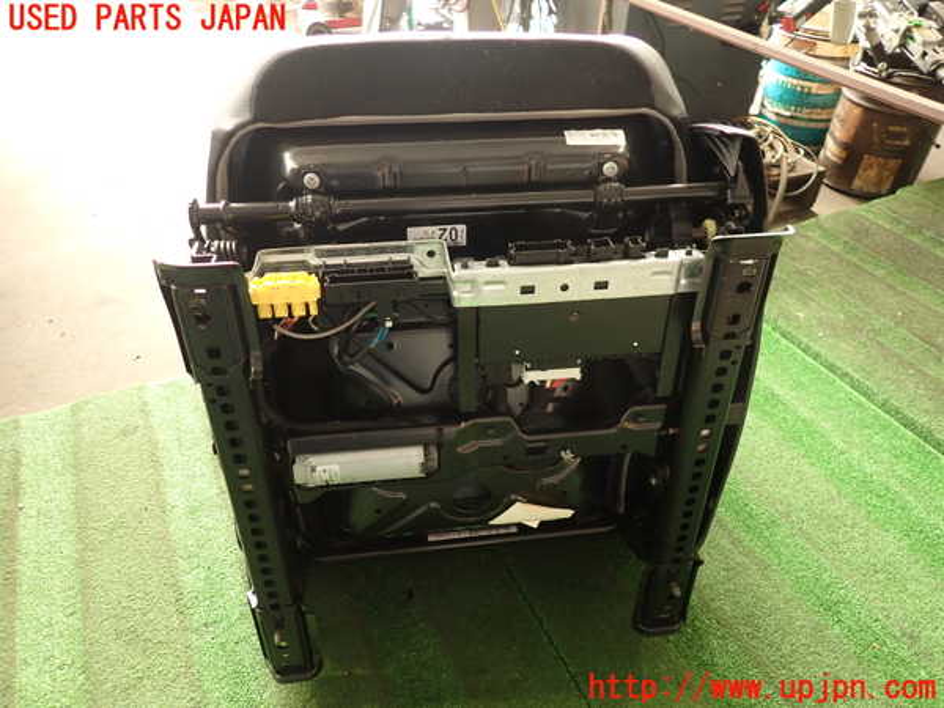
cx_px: 472
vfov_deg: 54.9
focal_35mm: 25
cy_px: 354
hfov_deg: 69.4
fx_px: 682
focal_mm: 4.5
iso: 200
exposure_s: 1/40
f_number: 2
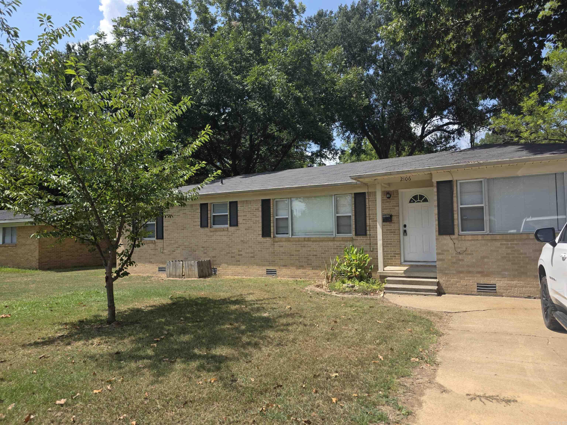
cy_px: 212
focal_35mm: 23
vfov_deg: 58.9
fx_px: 377
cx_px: 284
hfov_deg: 73.9
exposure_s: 1/4237
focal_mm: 6.3
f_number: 1.7
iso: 80
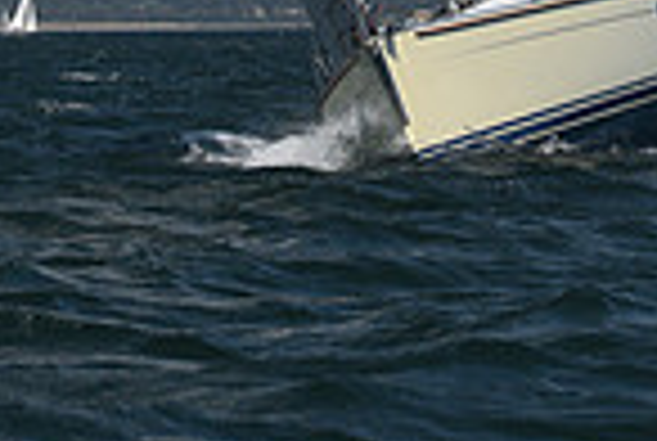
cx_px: 65
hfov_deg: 6.0
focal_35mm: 341
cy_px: -814
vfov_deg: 3.9
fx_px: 6236
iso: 250
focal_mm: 86
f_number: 6.3
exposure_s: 1/1000
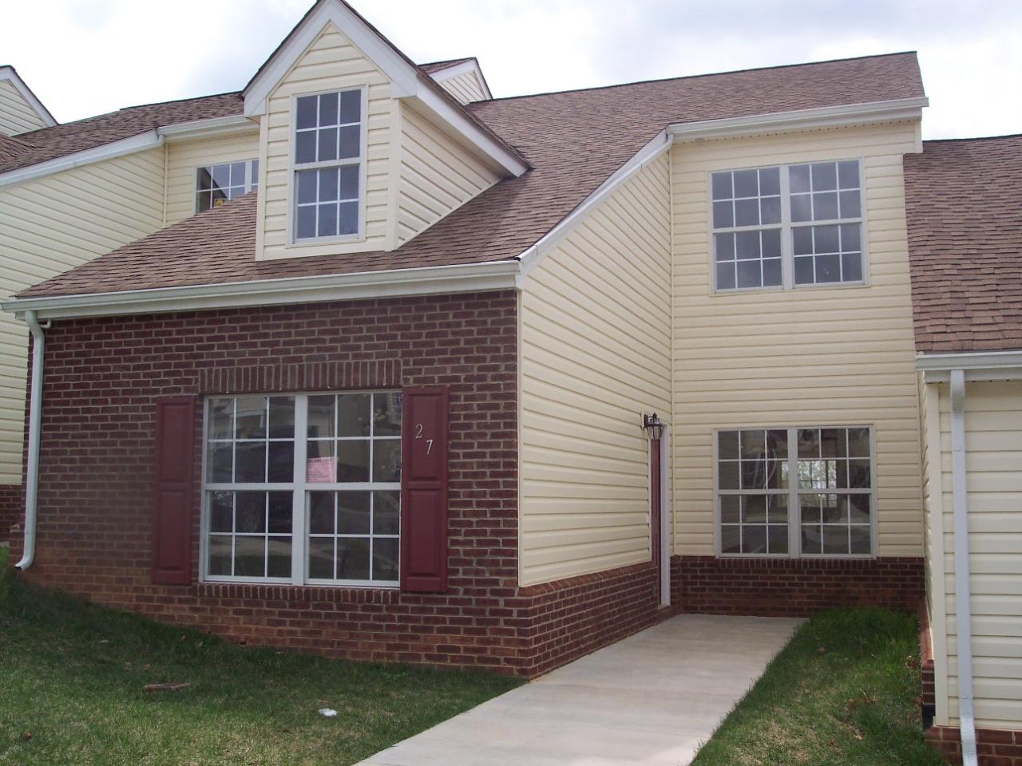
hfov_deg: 49.0
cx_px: 511
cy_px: 383
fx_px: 1122
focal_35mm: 38
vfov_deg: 37.7
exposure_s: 1/700
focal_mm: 8
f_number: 4.8
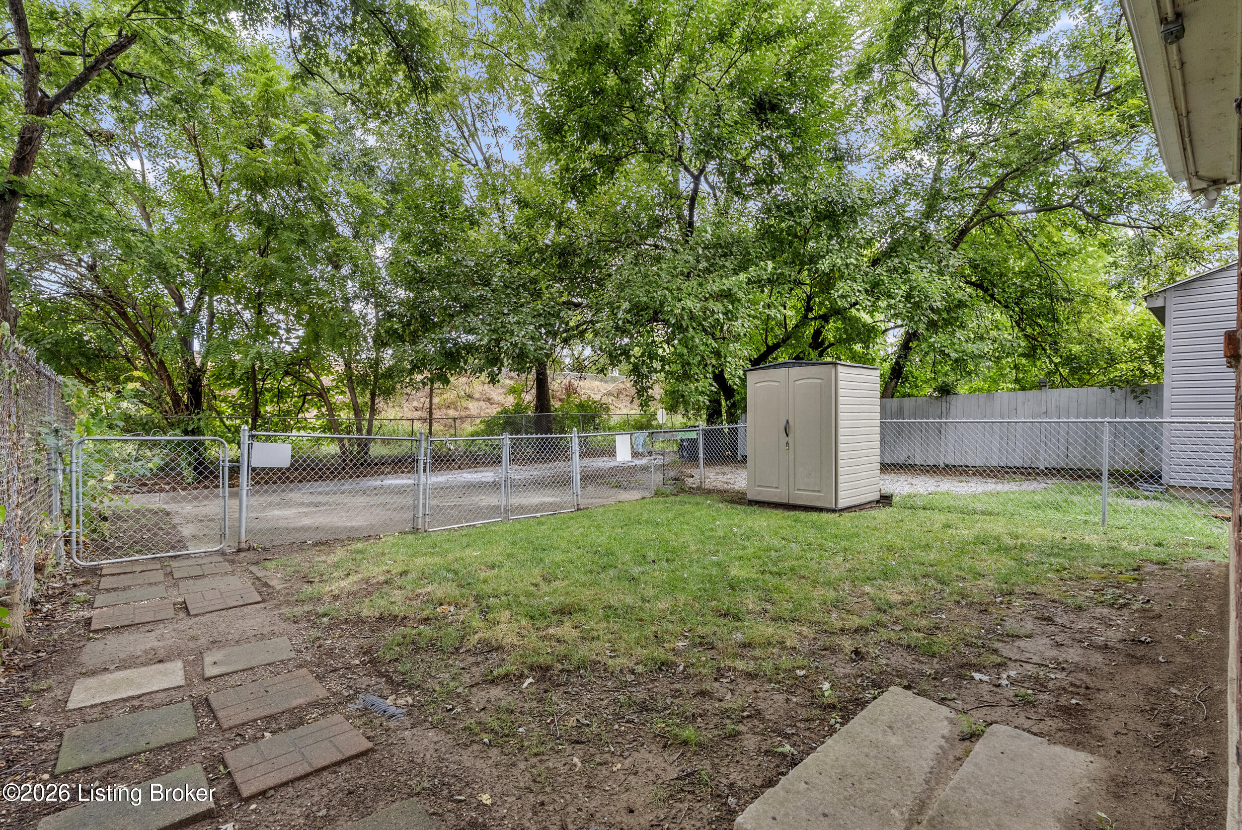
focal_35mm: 16
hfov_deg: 96.7
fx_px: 552
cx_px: 621
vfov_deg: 73.8
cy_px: 415
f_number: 11
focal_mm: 16
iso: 1250
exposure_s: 1/15
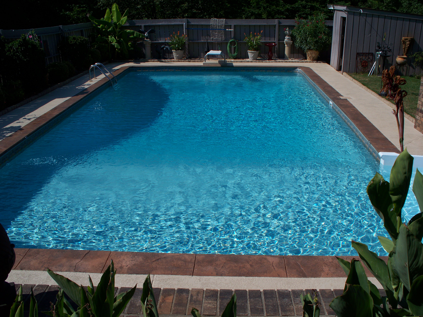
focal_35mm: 36
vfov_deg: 39.7
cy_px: 158
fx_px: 440
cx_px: 212
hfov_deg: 51.4
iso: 64
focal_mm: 7.54
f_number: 5
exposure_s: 1/1000
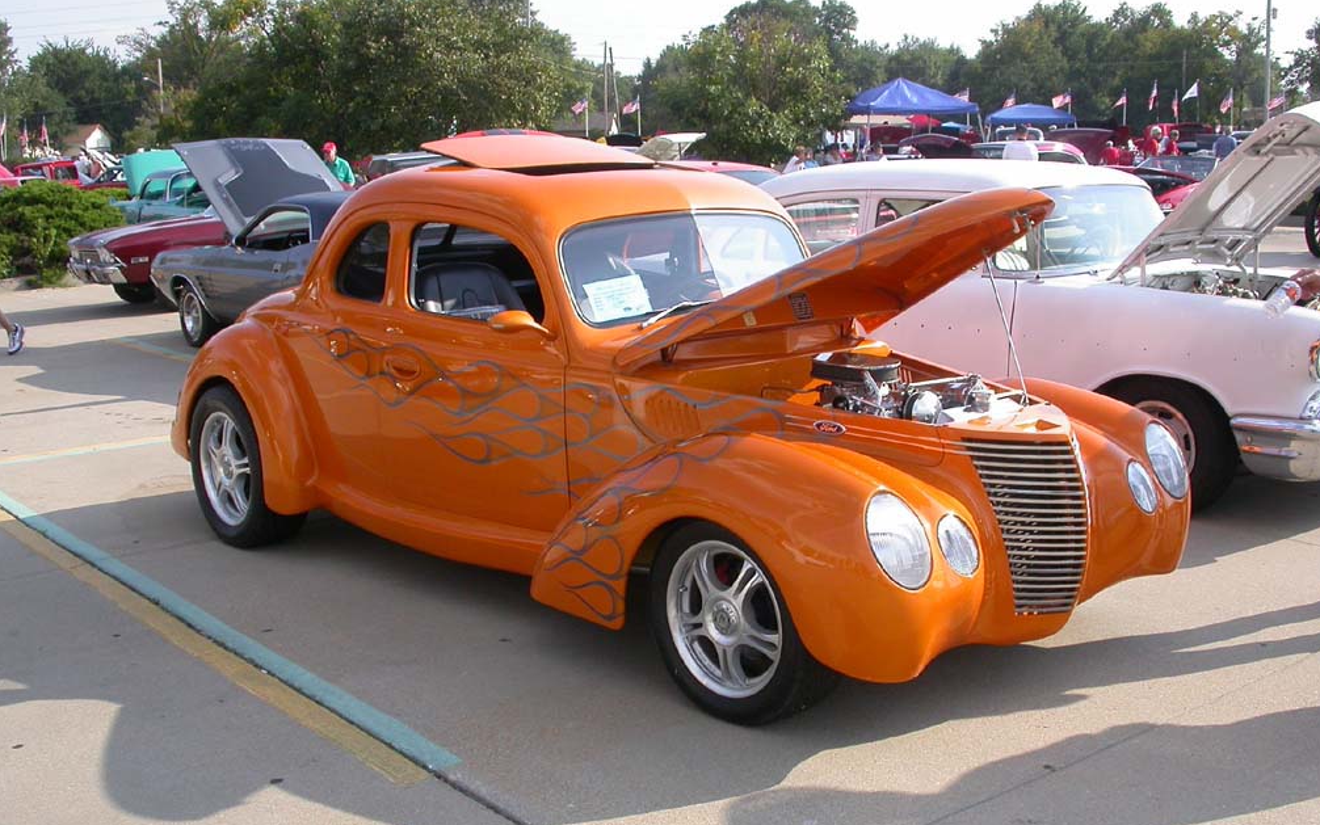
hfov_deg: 48.2
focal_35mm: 41
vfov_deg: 31.2
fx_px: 1475
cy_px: 455
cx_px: 667
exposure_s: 1/266
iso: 100
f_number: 6
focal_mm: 7.85
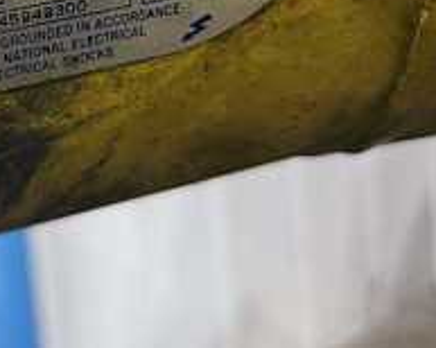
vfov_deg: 18.0
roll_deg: +6.7
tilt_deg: -7.6
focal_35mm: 79
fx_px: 1018
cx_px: -25
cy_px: -118
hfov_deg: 23.0
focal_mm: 5.1
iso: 125
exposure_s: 1/60
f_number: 1.6
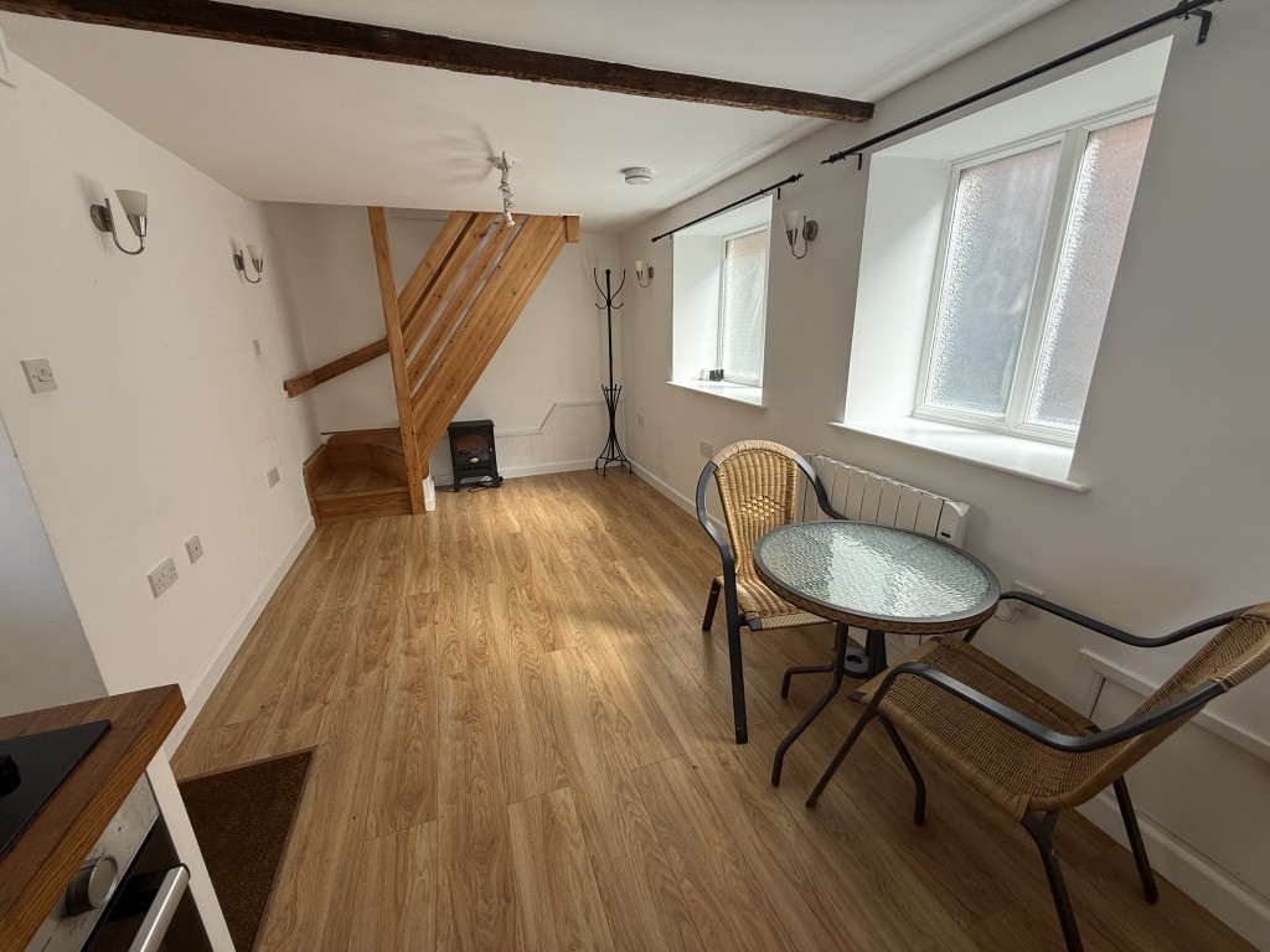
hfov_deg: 102.1
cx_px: 635
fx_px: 514
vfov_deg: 85.7
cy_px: 476
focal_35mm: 14
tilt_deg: -15.9
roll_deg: +0.2
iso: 64
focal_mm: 2.22
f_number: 2.2
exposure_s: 1/184
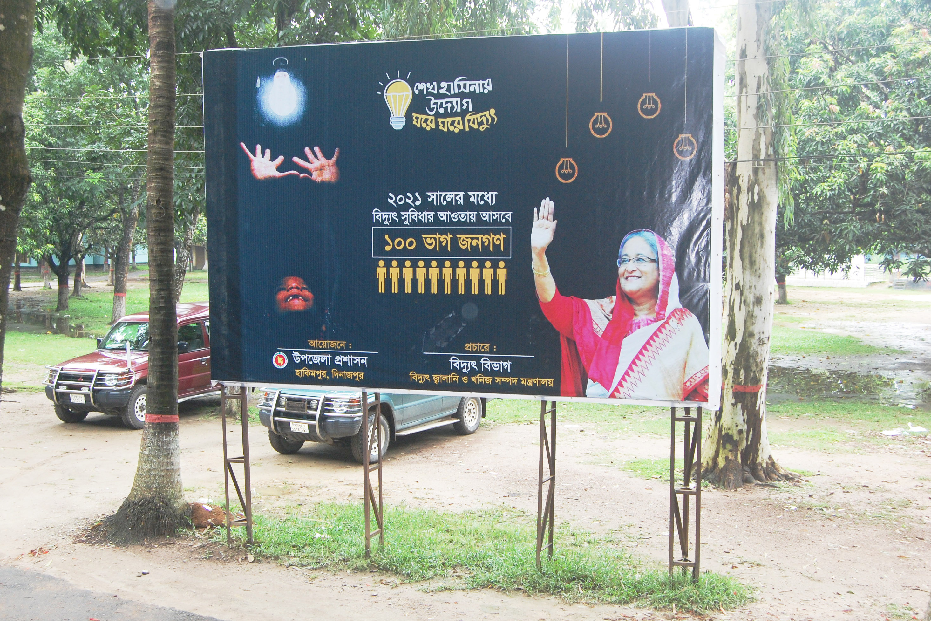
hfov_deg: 48.5
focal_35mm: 40
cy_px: 317
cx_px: 457
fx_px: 1034
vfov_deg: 33.4
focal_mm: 26
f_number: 7.1
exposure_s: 1/125
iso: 400
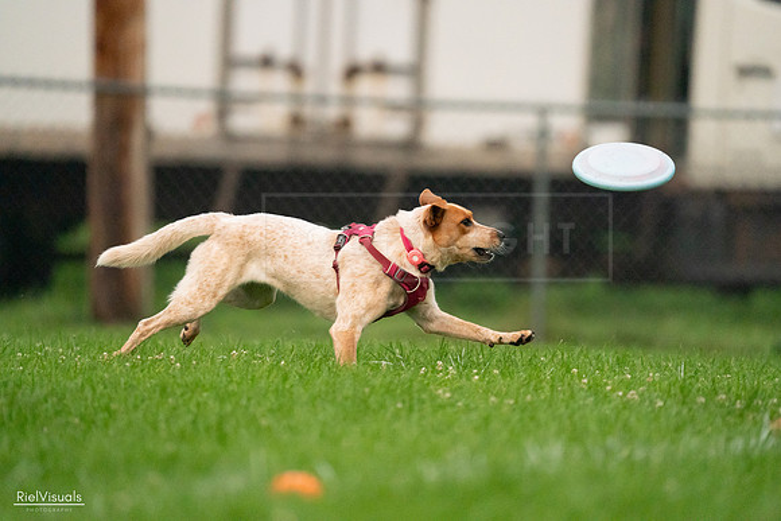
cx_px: 390
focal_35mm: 600
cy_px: 260
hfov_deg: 3.4
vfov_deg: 2.3
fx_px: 13019
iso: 6400
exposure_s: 1/2000
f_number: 6.3
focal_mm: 600
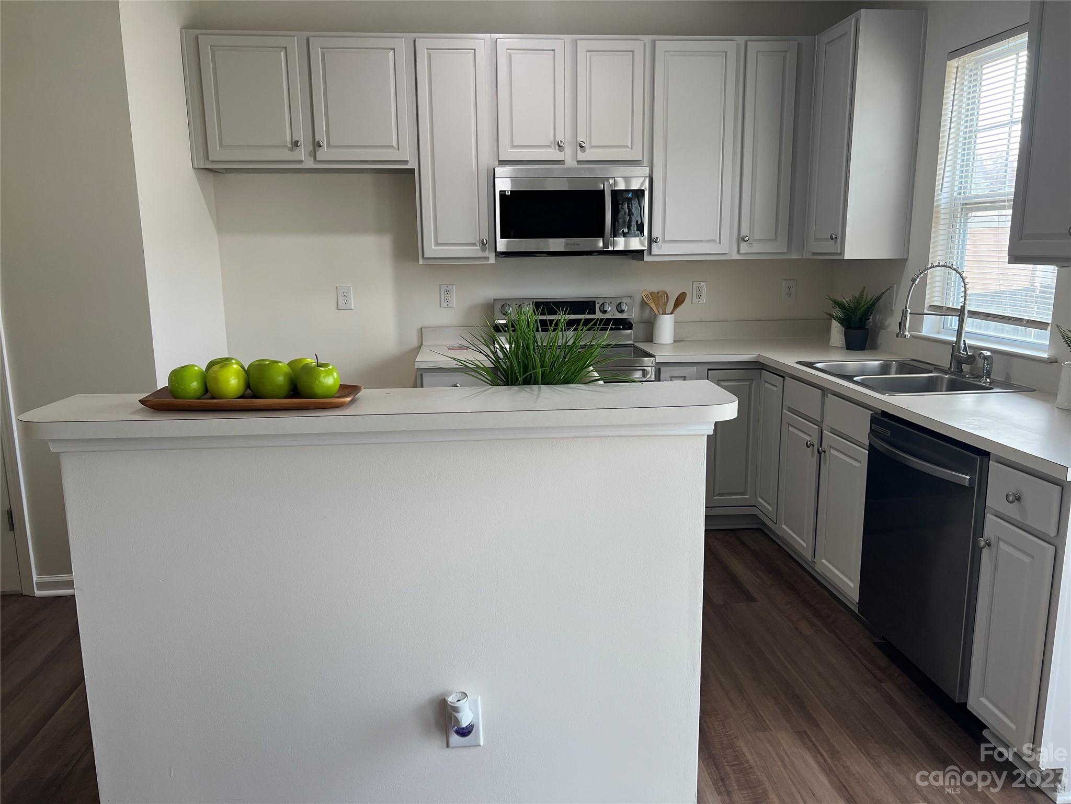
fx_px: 804
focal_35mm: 26
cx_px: 536
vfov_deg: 53.1
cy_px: 402
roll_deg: +0.0
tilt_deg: -11.8
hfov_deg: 67.3
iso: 80
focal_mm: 5.7
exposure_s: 1/120
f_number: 1.5
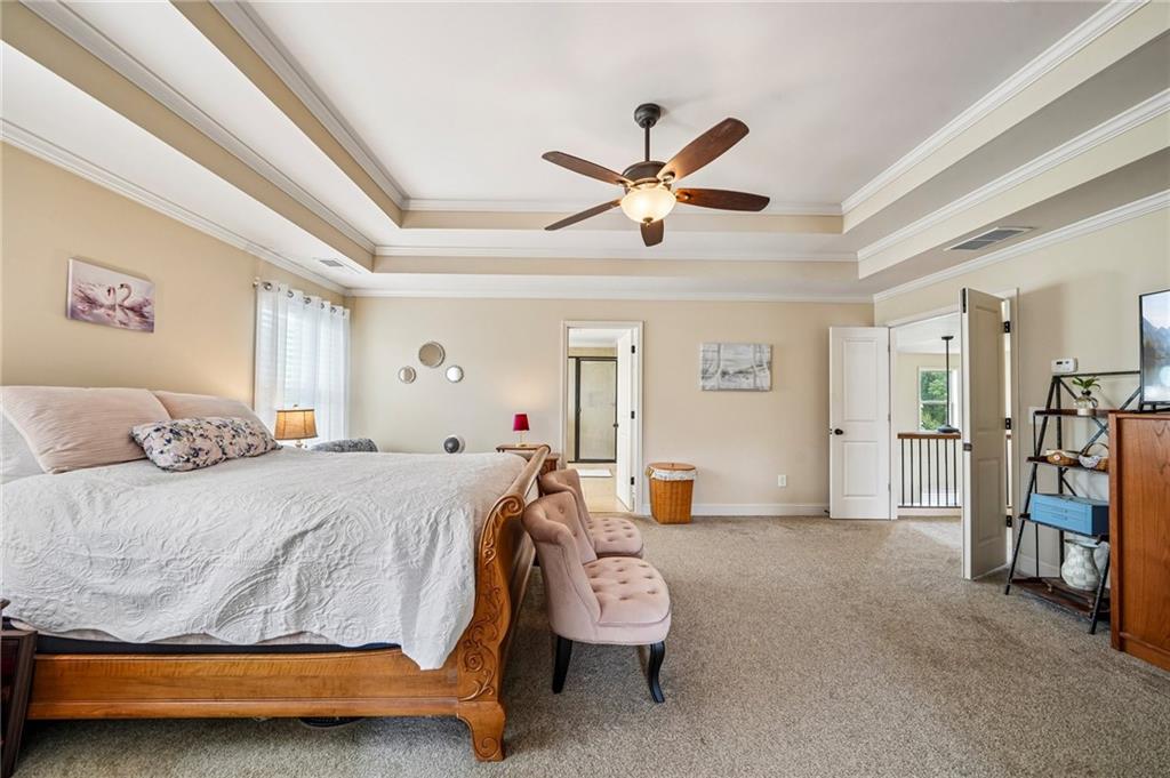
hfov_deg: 112.7
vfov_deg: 89.9
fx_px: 390
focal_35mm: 12
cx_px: 585
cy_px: 389
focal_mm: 12
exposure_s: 1/8
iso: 400
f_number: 8
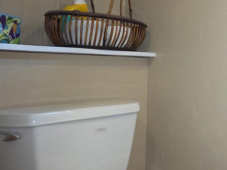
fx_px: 243
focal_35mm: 37
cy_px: 57
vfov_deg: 38.3
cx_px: 272
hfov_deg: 37.7
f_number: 2.2
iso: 250
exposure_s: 1/60
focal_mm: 2.2
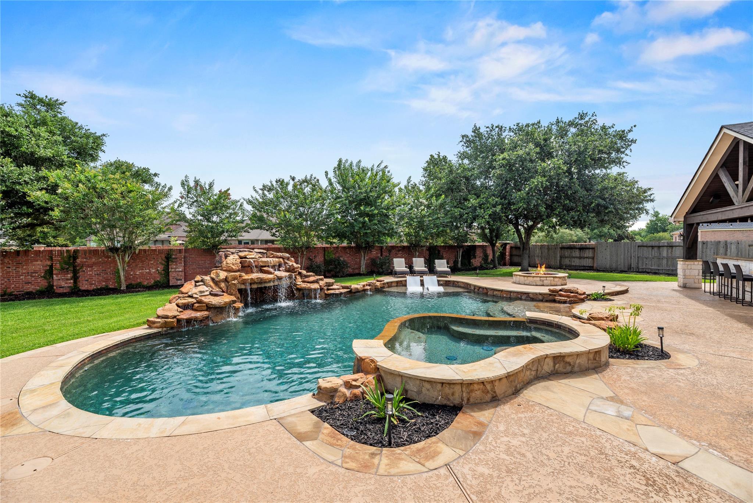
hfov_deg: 104.2
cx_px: 376
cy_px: 252
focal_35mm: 14
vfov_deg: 81.2
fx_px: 293
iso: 100
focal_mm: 14
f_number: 8
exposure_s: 1/250
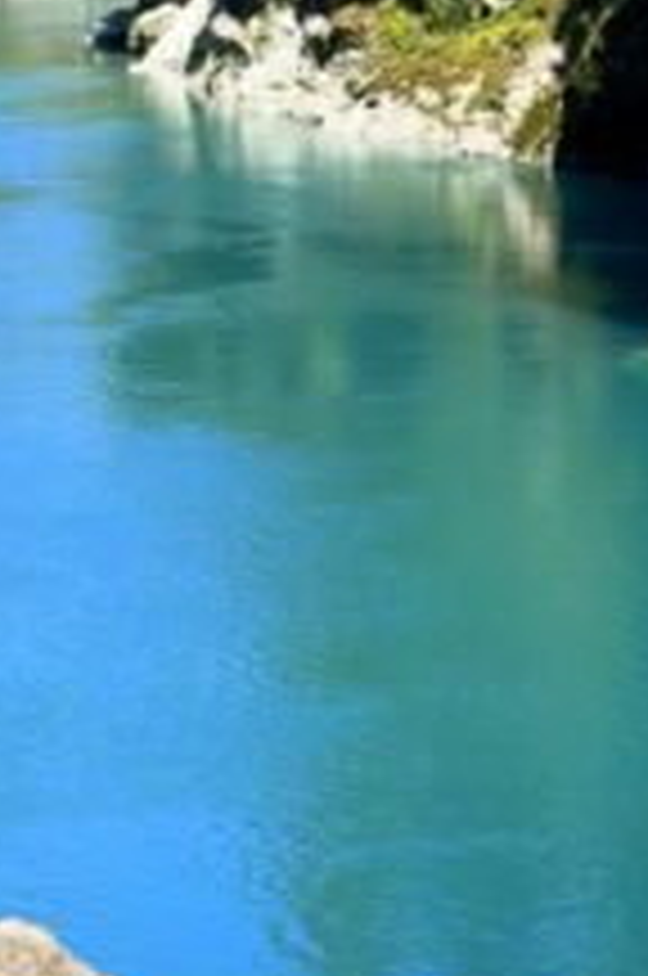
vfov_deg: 15.9
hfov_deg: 10.6
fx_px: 3494
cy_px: 288
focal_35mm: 129
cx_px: 477
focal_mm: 6.76
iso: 80
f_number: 1.78
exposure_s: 1/2667
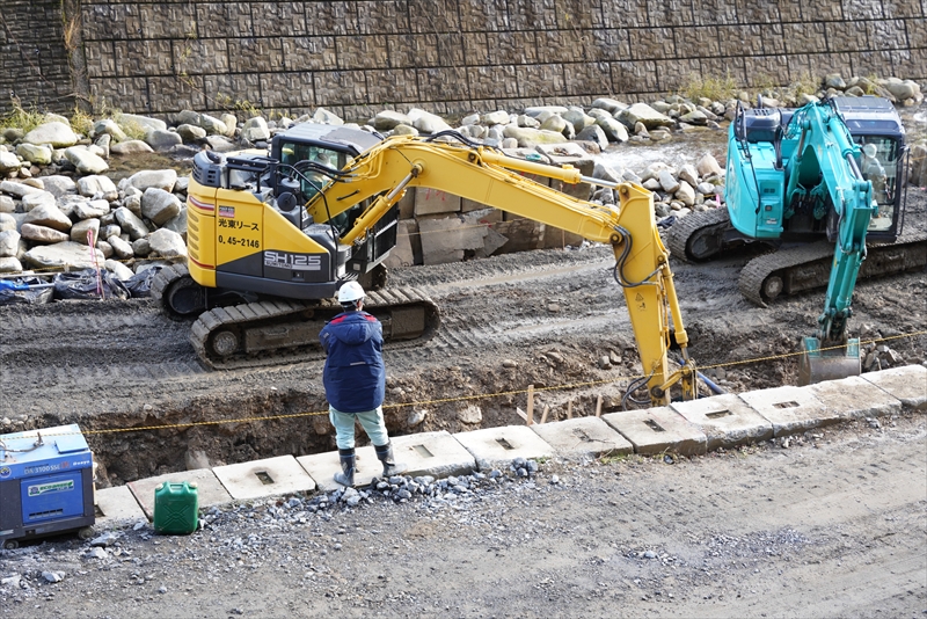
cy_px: 310
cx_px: 464
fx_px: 1803
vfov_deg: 19.5
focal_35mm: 70
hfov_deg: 28.8
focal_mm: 70
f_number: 5
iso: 800
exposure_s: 1/320
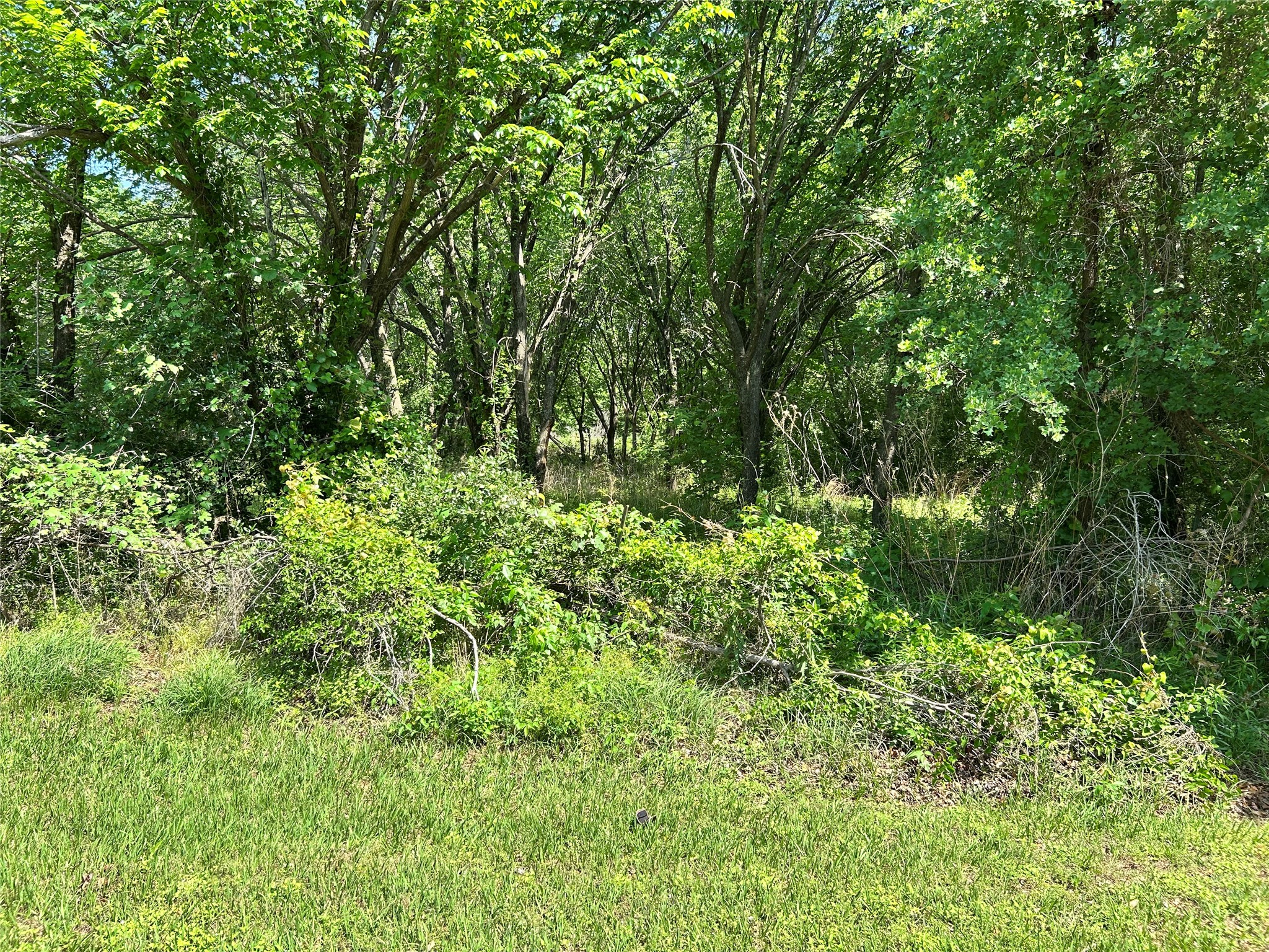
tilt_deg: -0.3
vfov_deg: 53.1
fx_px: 953
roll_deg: -0.4
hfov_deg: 67.3
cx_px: 634
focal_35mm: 26
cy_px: 476
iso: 50
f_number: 1.5
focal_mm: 5.7
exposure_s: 1/887
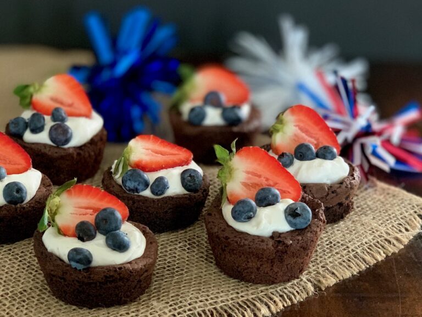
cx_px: 211
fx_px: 634
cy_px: 158
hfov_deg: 36.8
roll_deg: -1.5
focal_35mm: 52
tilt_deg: -25.0
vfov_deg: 28.0
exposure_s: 1/30
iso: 640
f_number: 2.4
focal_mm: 6
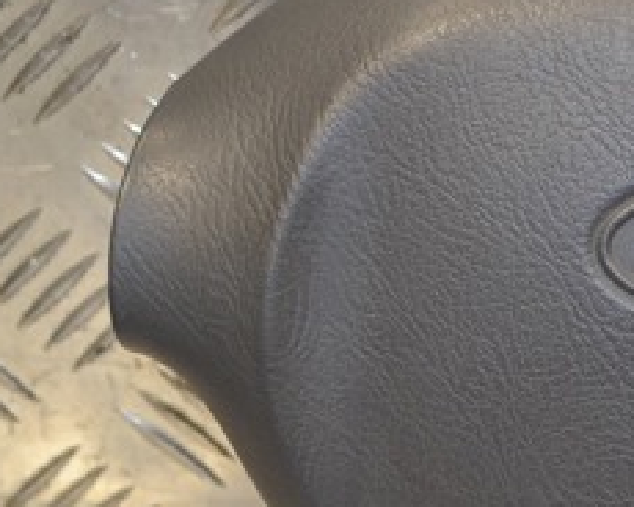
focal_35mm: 149
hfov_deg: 12.8
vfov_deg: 10.3
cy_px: 372
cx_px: 653
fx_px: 2796
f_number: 5
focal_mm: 38
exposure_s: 1/80
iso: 400
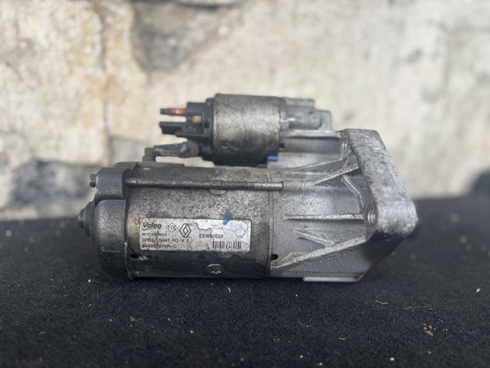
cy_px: 184
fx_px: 368
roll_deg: -4.0
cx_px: 245
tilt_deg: -17.4
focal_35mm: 26
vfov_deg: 53.1
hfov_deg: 67.3
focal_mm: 5.96
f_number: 1.6
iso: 40
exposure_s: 1/121
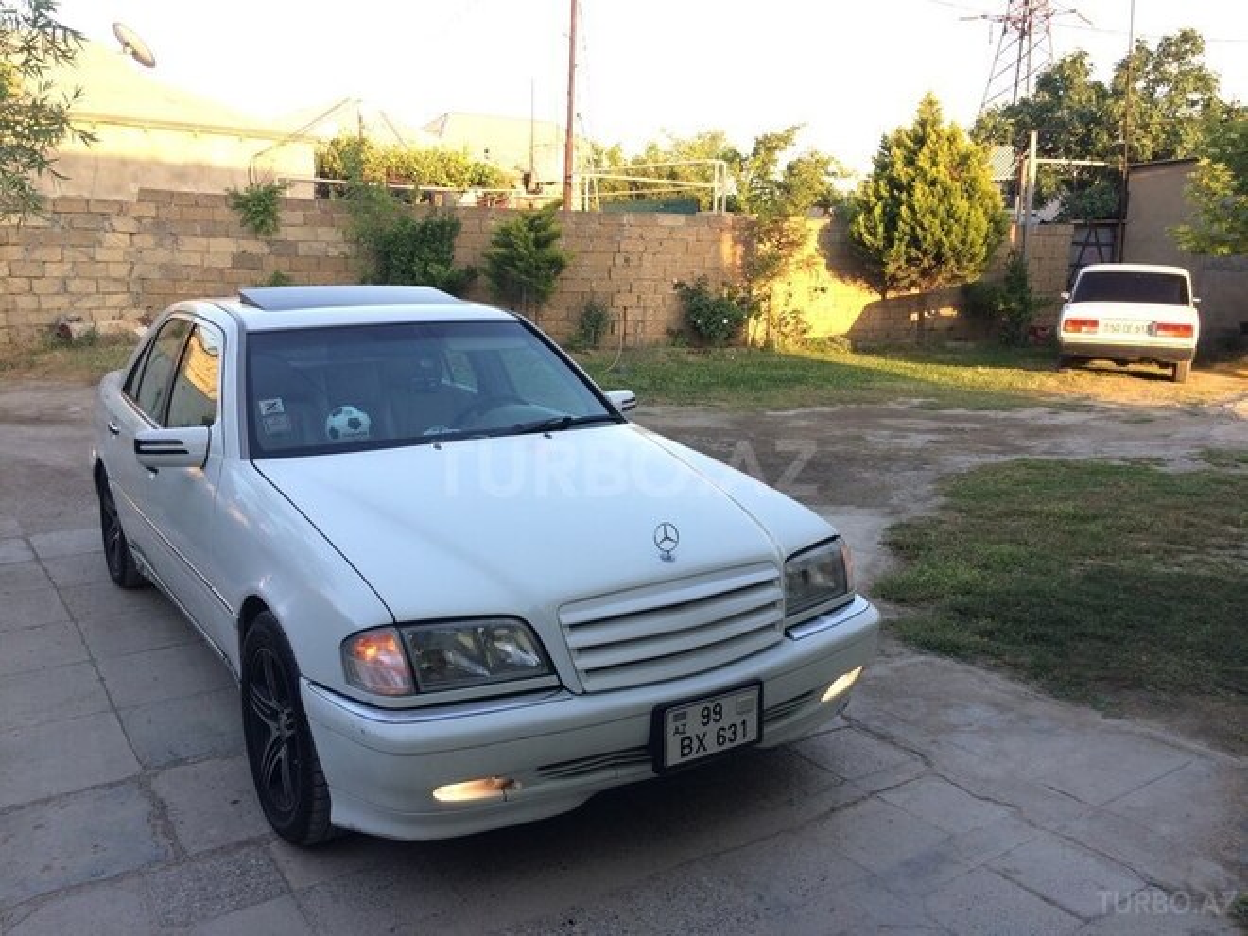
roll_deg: +0.6
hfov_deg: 61.7
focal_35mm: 29
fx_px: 1046
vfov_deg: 48.2
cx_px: 624
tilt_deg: -9.9
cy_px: 468
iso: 32
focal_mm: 4.15
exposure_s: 1/186
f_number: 2.2
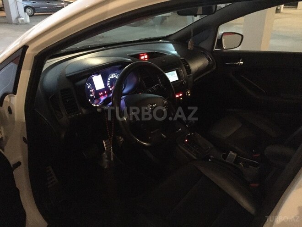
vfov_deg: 48.2
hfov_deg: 61.7
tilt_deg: -24.7
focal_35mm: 29
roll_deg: -0.8
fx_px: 253
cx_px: 151
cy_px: 114
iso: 2000
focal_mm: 4.15
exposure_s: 1/17
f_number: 2.2
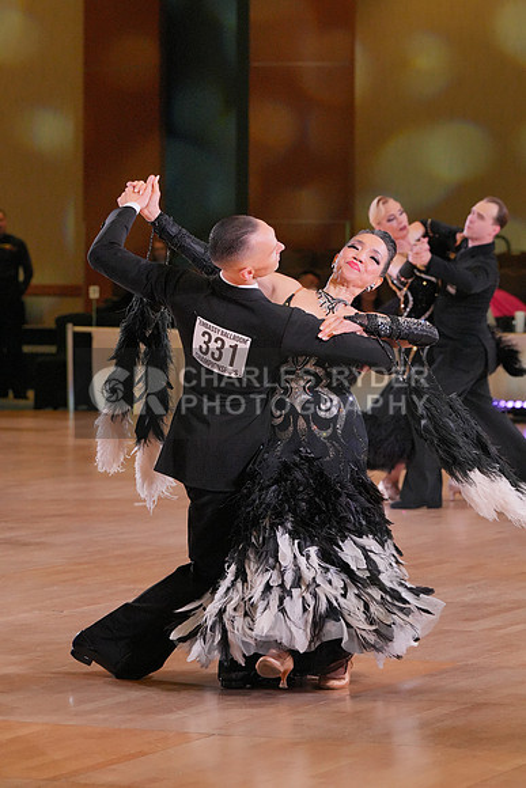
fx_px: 3460
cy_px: 394
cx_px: 263
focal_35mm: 158
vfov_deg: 13.0
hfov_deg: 8.7
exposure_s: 1/400
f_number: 7.1
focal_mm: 158
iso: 5000
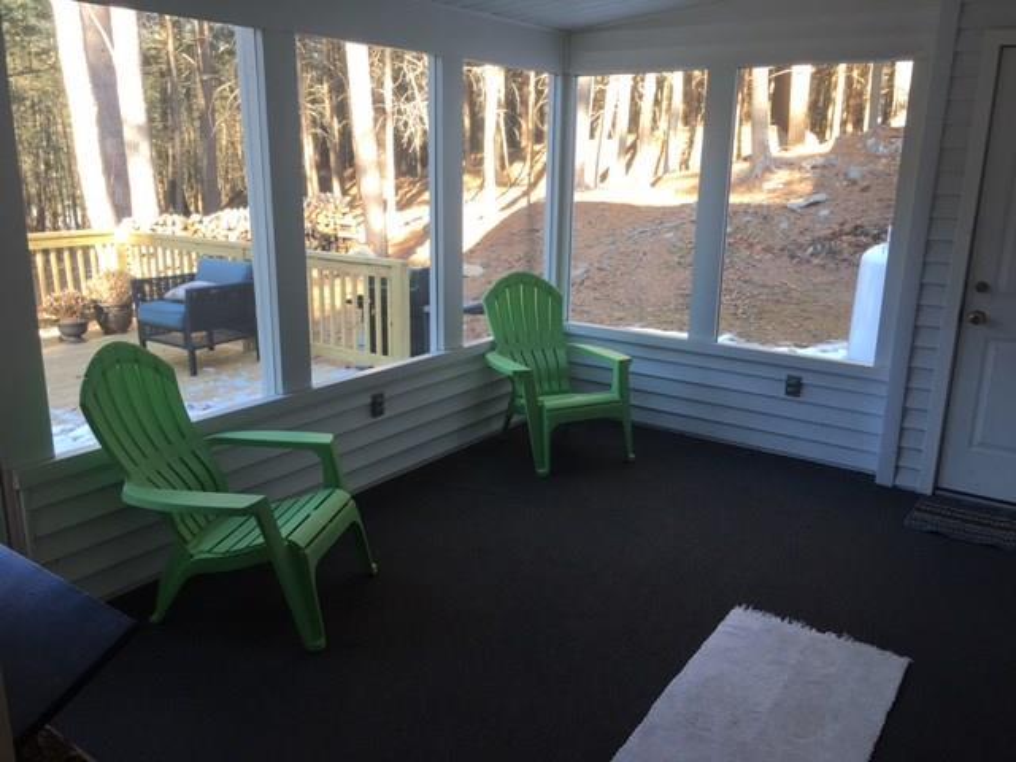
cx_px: 508
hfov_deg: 61.7
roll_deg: -0.2
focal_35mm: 29
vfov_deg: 48.2
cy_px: 381
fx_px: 851
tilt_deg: -15.2
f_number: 2.2
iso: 32
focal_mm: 4.15
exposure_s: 1/40
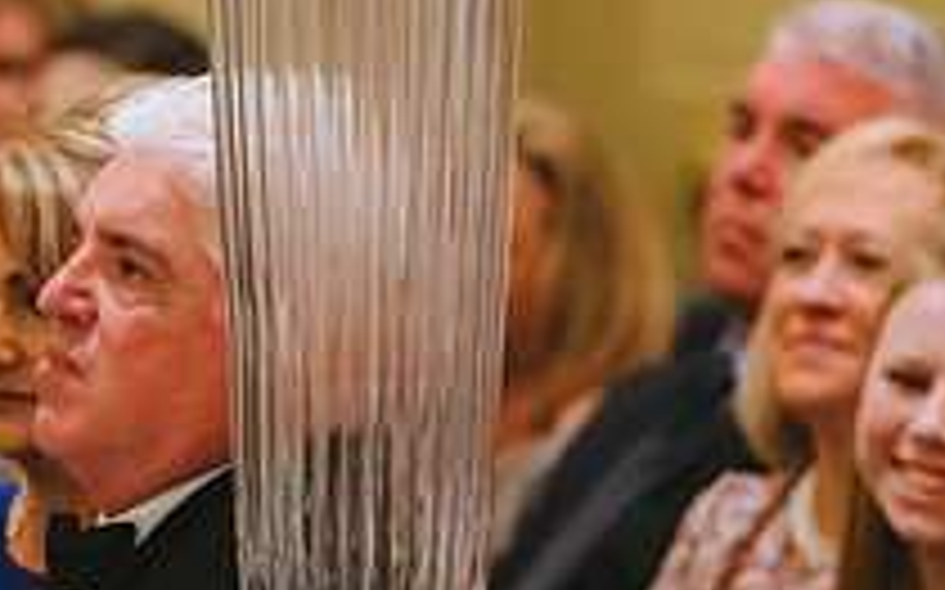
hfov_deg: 3.8
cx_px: 180
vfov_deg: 2.4
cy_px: 646
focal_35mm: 549
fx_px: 14132
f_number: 2.8
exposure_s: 1/320
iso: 1600
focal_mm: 195
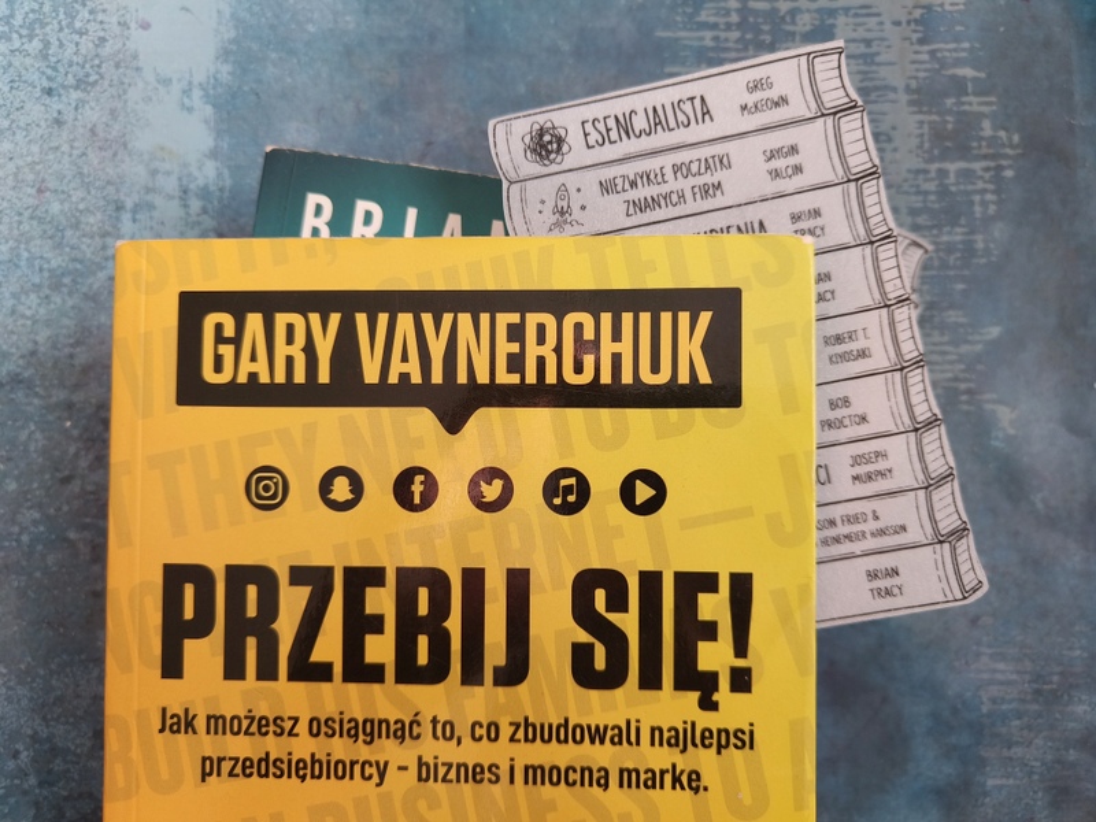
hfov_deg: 71.6
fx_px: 760
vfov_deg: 56.8
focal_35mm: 24
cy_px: 411
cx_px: 548
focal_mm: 5.59
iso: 64
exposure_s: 1/100
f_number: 1.8
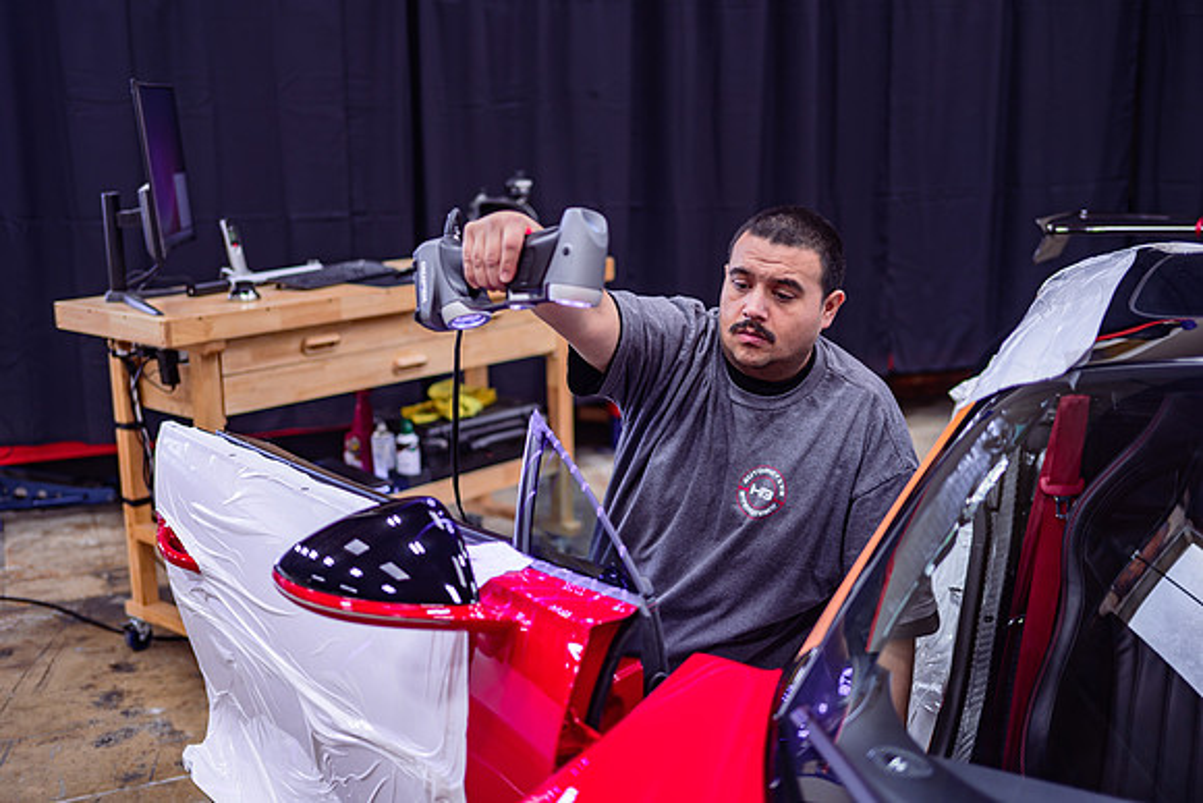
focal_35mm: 40
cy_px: 402
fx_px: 1337
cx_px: 602
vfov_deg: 33.4
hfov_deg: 48.4
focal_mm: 40
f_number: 2
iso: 100
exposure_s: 1/60
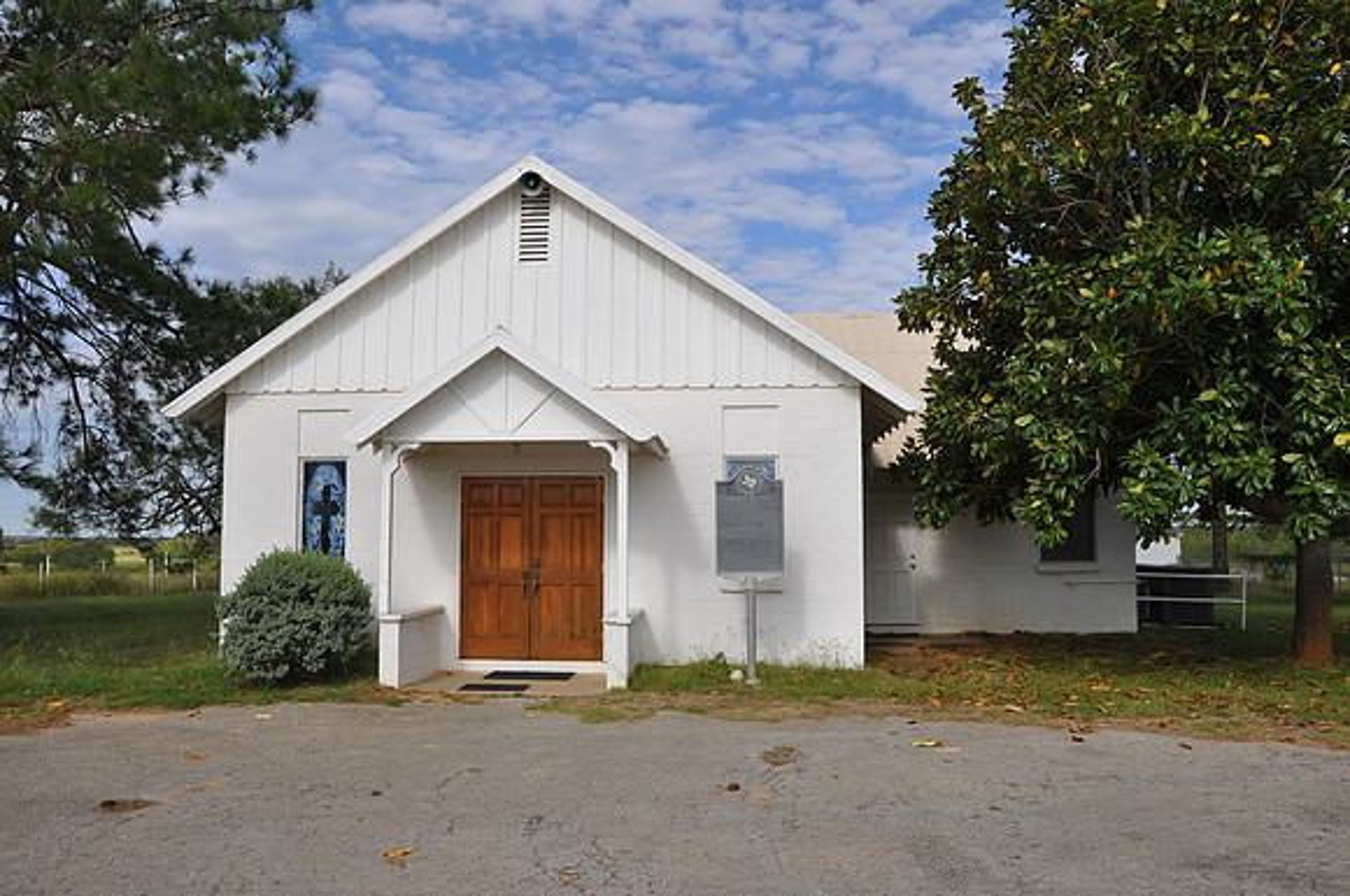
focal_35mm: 27
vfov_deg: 47.8
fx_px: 1011
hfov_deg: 67.5
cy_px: 448
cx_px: 675
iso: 200
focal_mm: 18
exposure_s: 1/320
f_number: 9
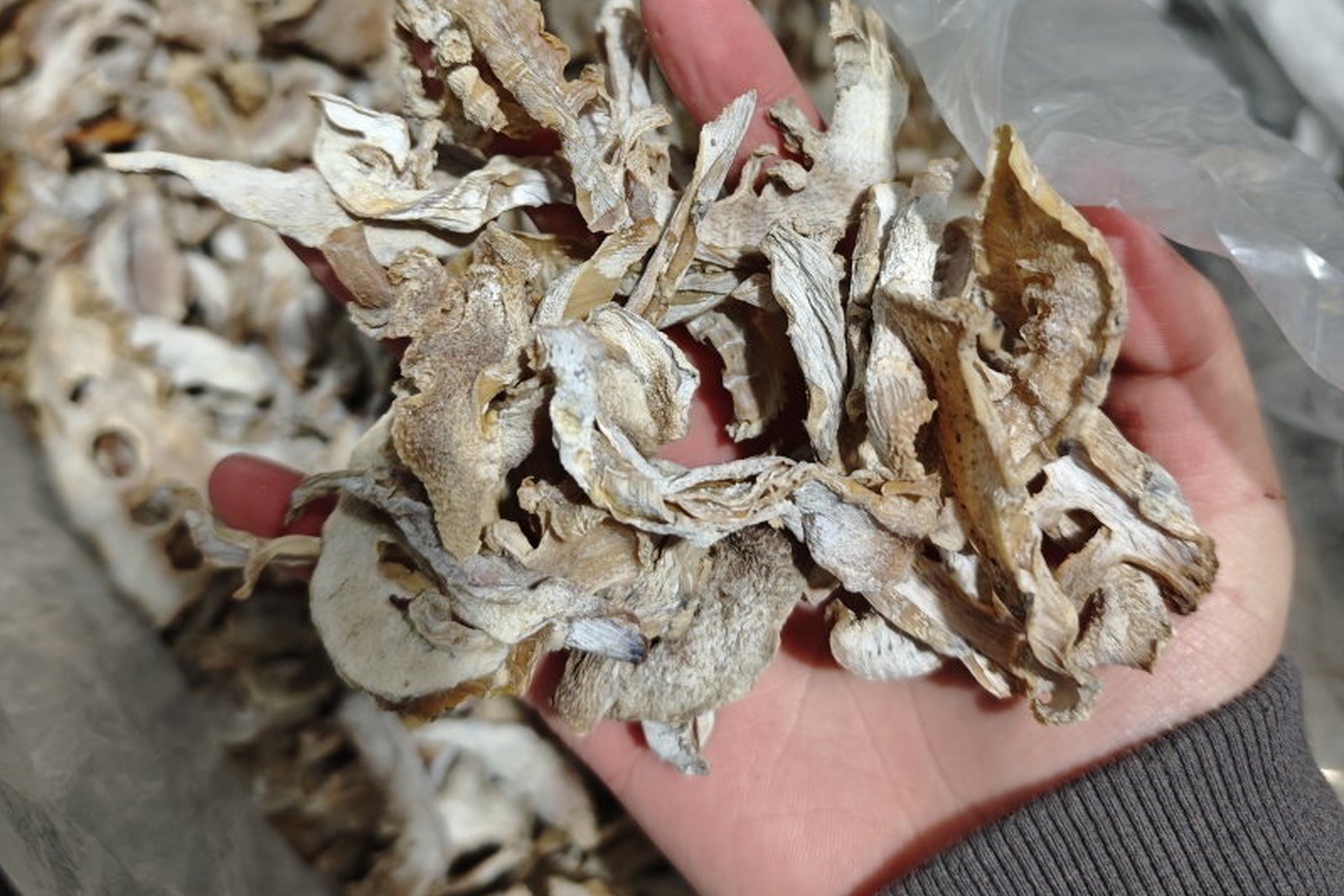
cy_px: 250
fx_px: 1195
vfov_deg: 40.2
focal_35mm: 32
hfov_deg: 58.7
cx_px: 672
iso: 500
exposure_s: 1/51.6
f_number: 1.62
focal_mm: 6.55
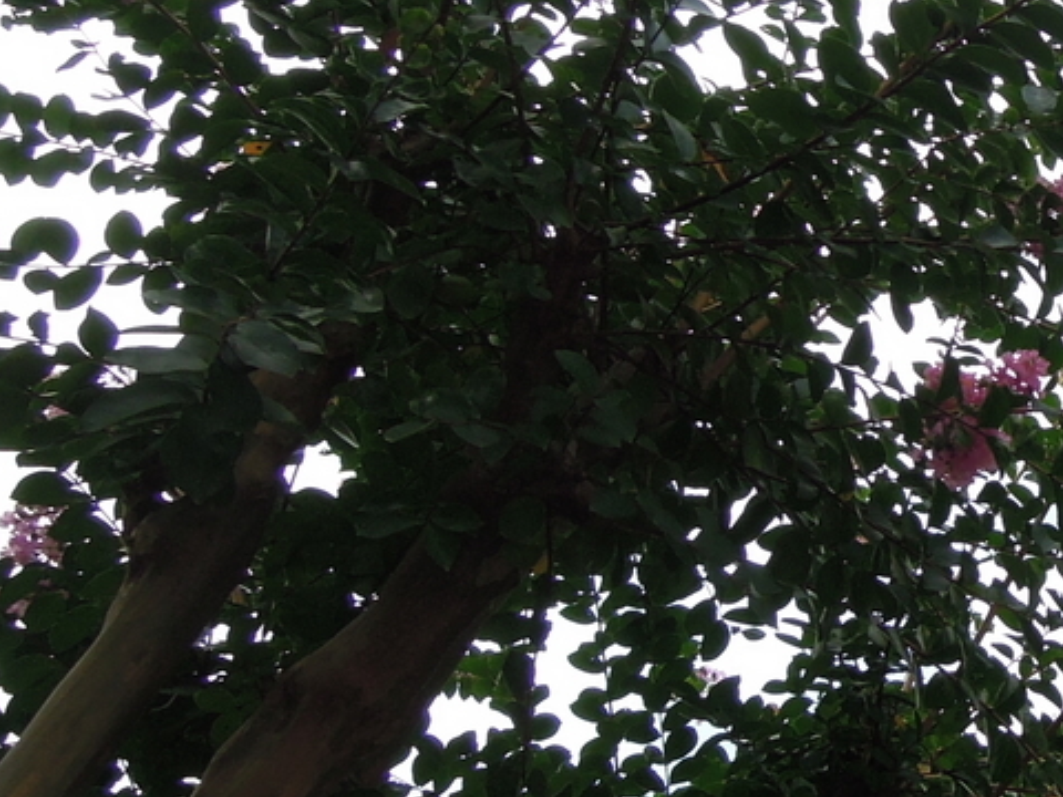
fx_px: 1843
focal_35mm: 60
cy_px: 241
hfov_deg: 28.3
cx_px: 1260
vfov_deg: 24.3
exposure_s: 1/1000
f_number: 2.8
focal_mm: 4.3
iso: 160
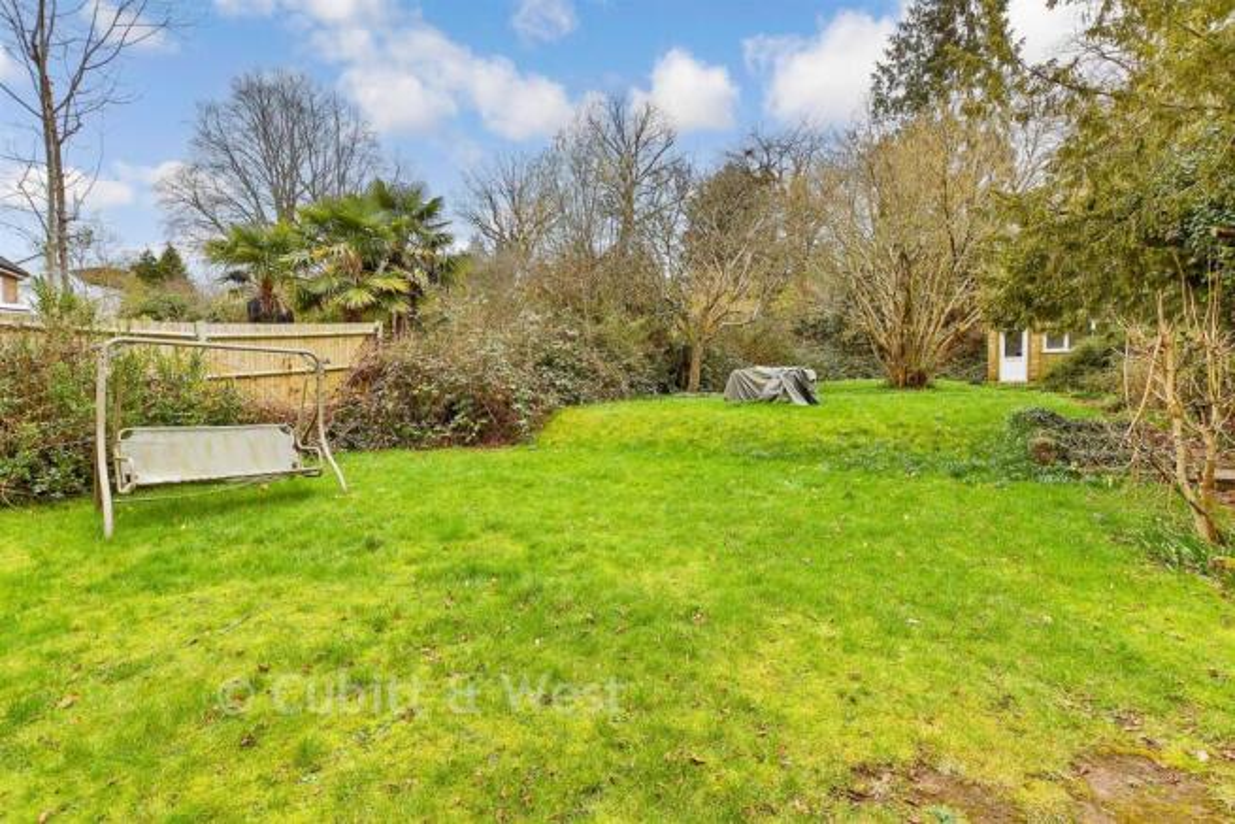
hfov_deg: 93.3
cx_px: 618
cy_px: 412
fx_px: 583
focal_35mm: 17
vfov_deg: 70.5
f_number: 8
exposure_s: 1/40
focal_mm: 11.5
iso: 160
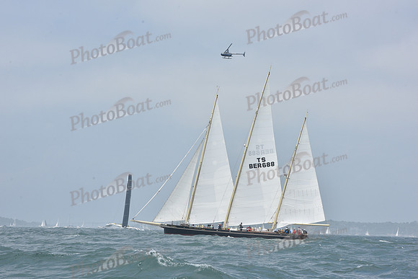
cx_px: 209
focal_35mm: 100
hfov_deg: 20.4
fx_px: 1161
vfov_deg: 13.7
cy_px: 140
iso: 400
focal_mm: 100
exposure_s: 1/800
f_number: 13
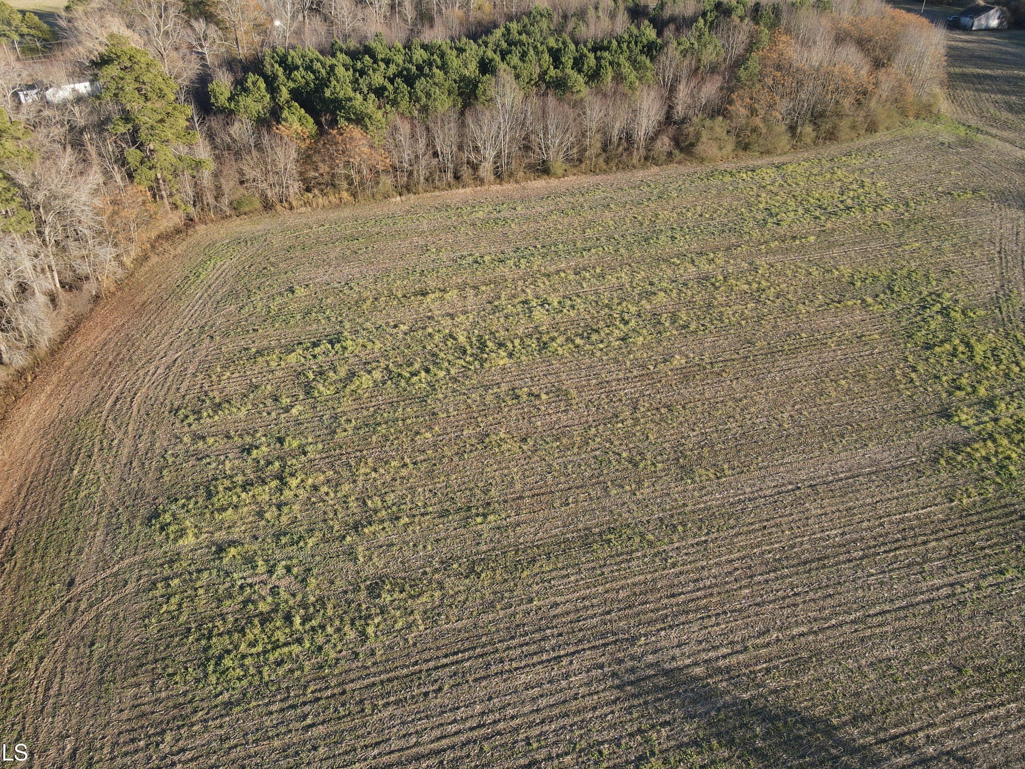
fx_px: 740
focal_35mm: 25
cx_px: 498
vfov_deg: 54.9
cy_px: 389
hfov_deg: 69.4
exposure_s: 1/160
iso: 100
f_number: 2.8
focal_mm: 4.5
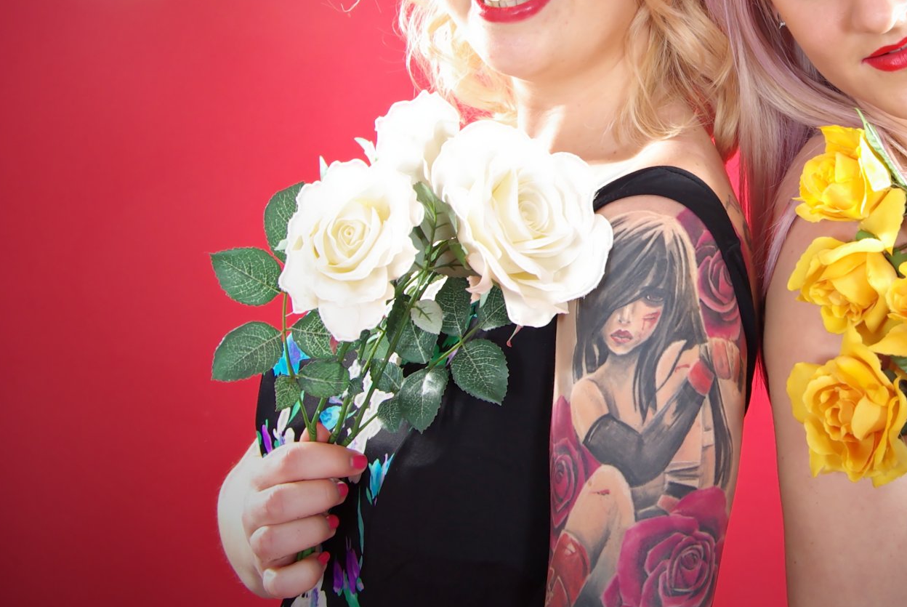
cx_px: 727
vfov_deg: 21.1
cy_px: 133
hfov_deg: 30.6
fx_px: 1614
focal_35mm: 64
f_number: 9.5
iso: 200
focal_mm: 26
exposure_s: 1/125
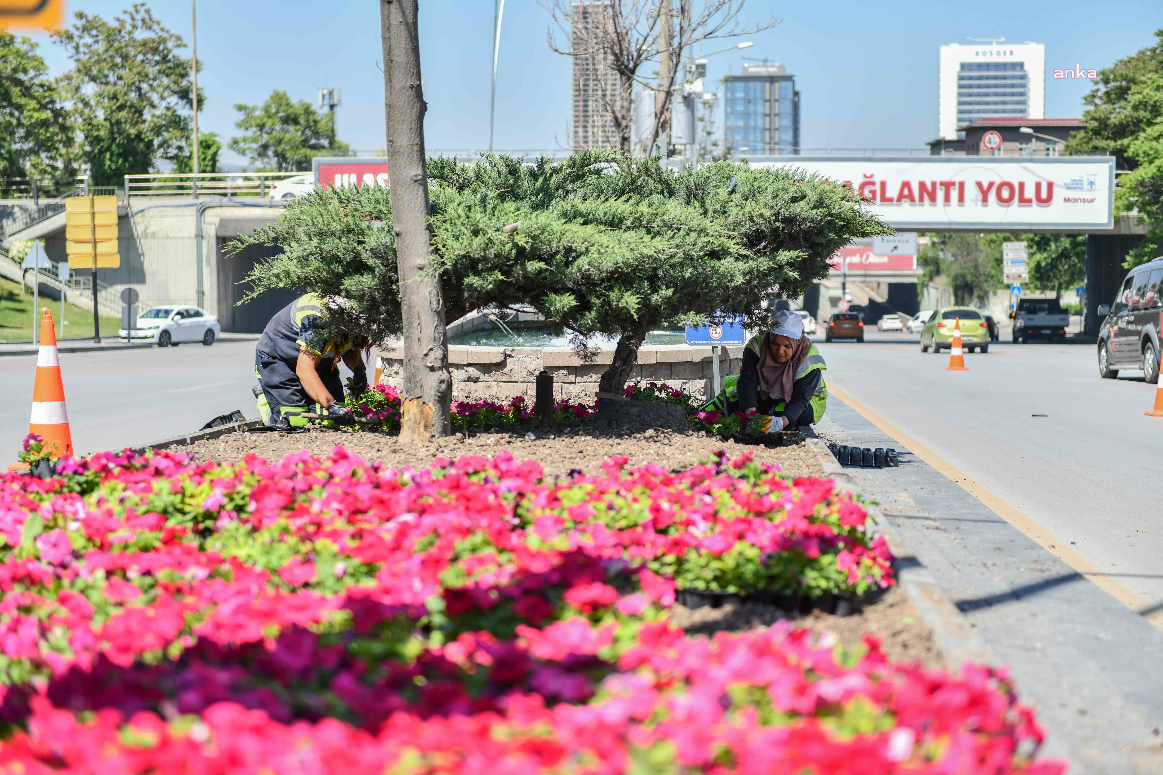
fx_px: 2261
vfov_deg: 19.5
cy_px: 388
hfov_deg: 28.8
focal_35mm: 70
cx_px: 582
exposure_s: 1/2000
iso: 160
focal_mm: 70
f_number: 3.2
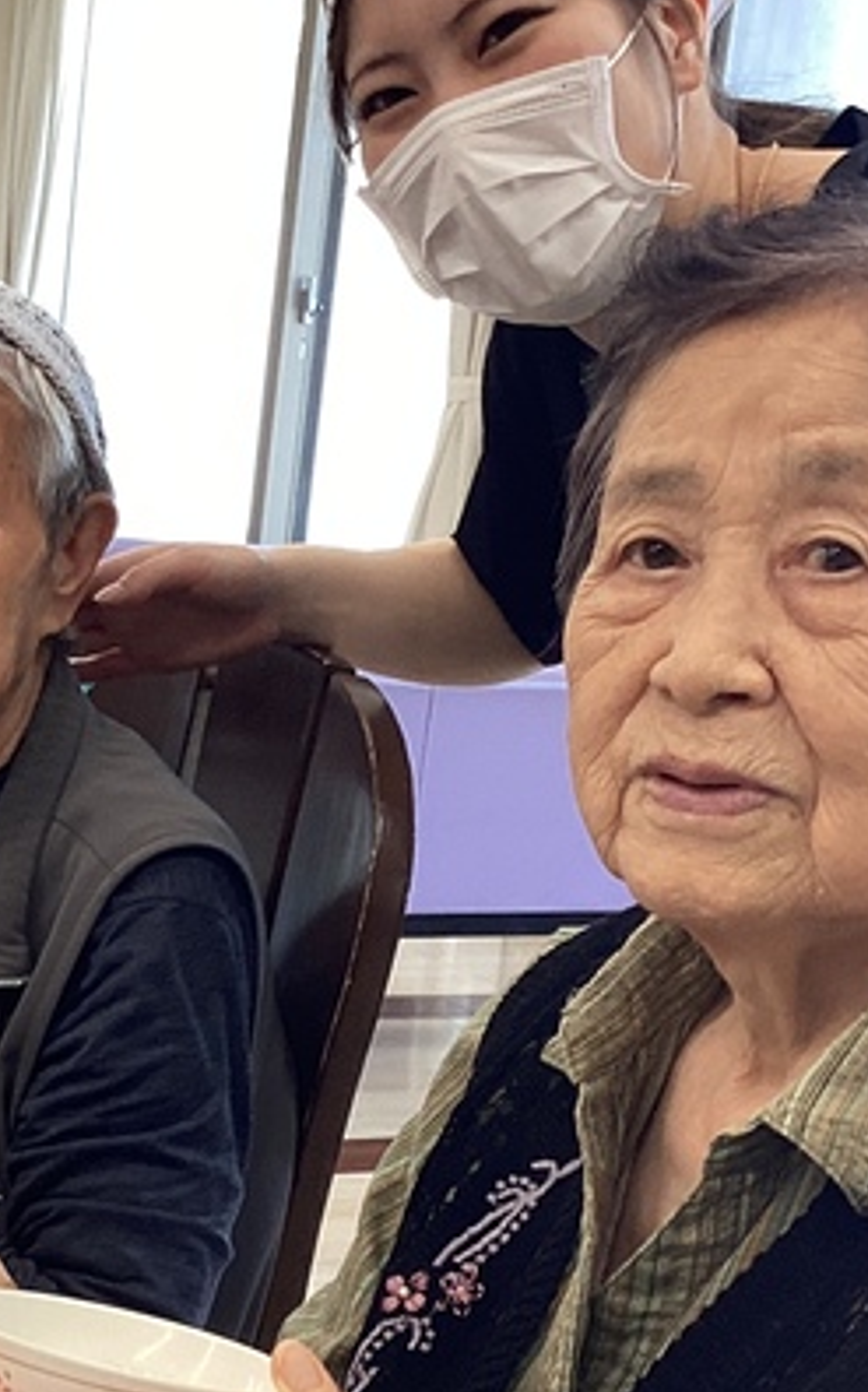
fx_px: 3146
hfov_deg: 15.6
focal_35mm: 83
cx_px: 190
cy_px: 1044
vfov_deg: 24.7
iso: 50
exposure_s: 1/60
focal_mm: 3.3
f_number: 2.4
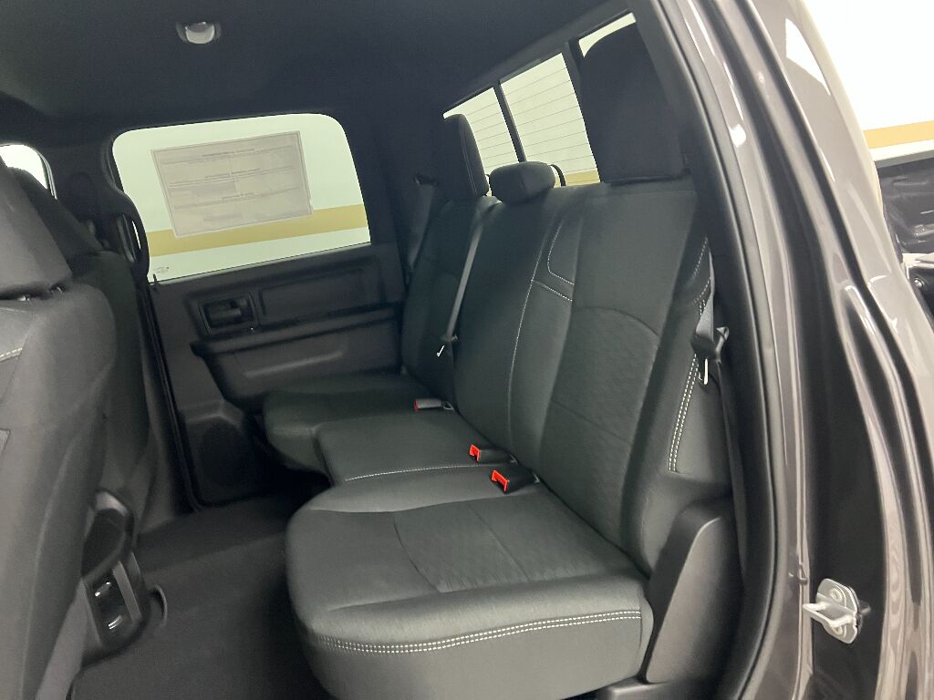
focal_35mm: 26
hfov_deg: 67.3
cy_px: 350
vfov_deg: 53.1
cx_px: 467
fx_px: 702
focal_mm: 5.7
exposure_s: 1/40
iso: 500
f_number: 1.5
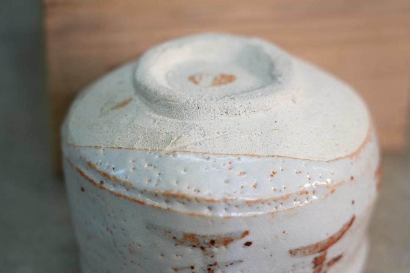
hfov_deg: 20.2
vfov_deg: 13.6
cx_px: 205
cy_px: 136
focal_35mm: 101
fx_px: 1150
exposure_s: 1/125
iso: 500
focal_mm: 101
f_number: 4
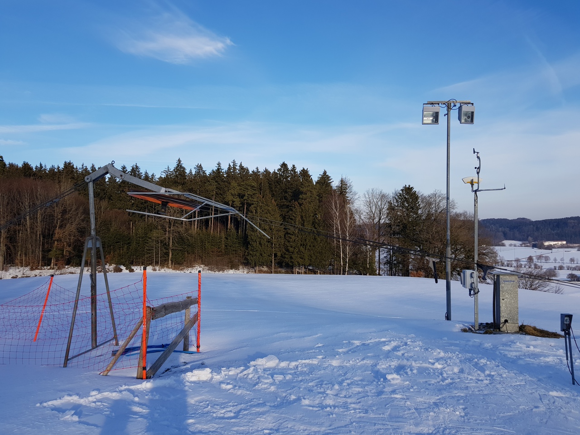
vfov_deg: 53.1
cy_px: 218
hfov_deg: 67.3
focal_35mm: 26
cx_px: 290
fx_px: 436
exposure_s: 1/1724
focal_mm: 4.2
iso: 40
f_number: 1.7
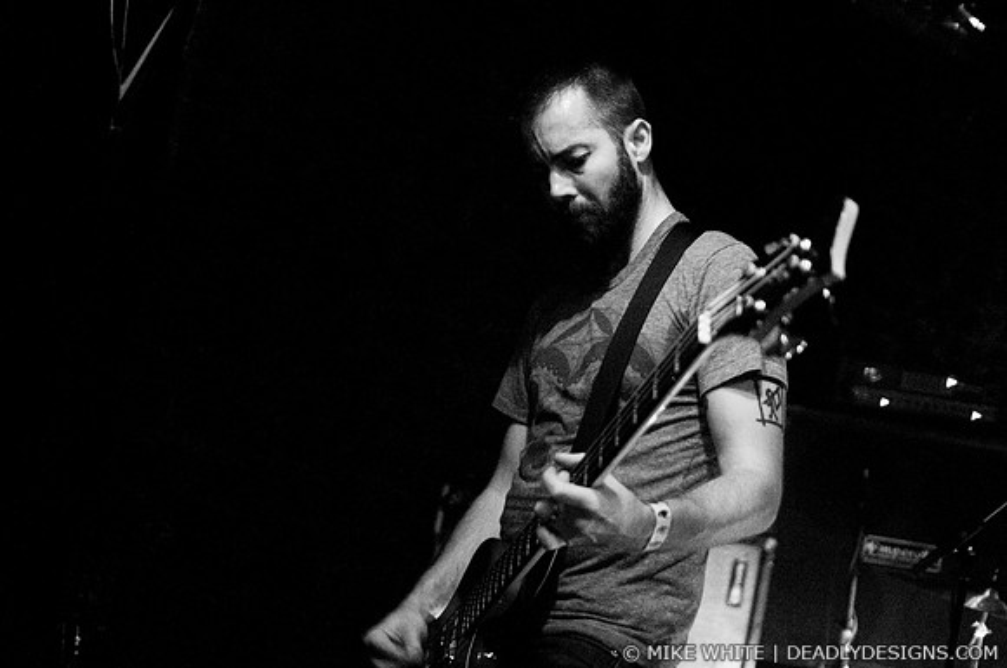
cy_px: 334
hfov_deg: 43.7
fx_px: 1257
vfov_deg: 29.8
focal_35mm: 45
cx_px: 504
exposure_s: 1/50
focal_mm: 30
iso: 1600
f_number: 1.4
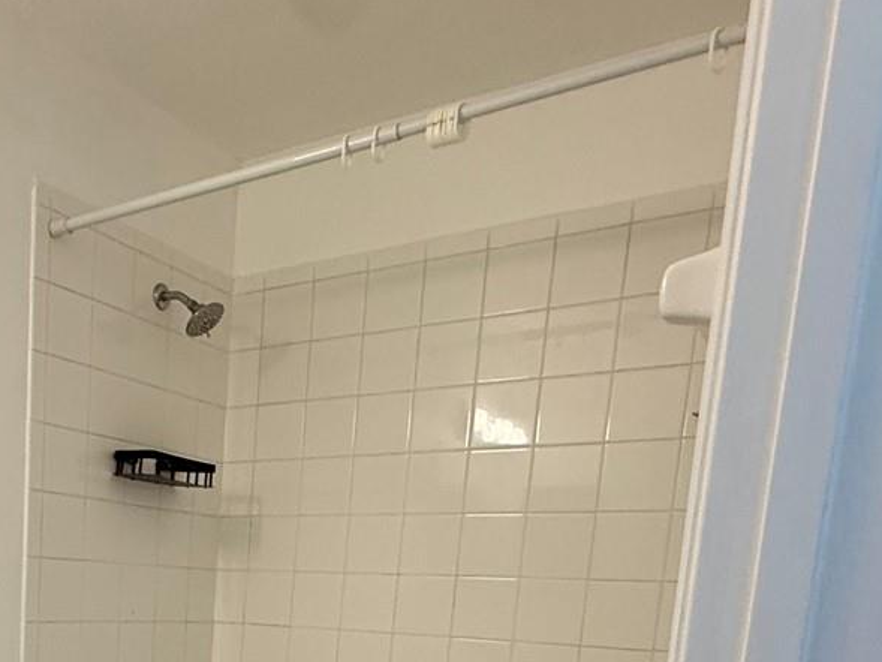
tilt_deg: -9.6
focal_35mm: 38
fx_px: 968
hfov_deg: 45.4
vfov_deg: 32.6
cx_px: 127
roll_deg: -2.5
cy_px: 746
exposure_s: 1/120
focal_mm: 2.22
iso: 200
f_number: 2.2
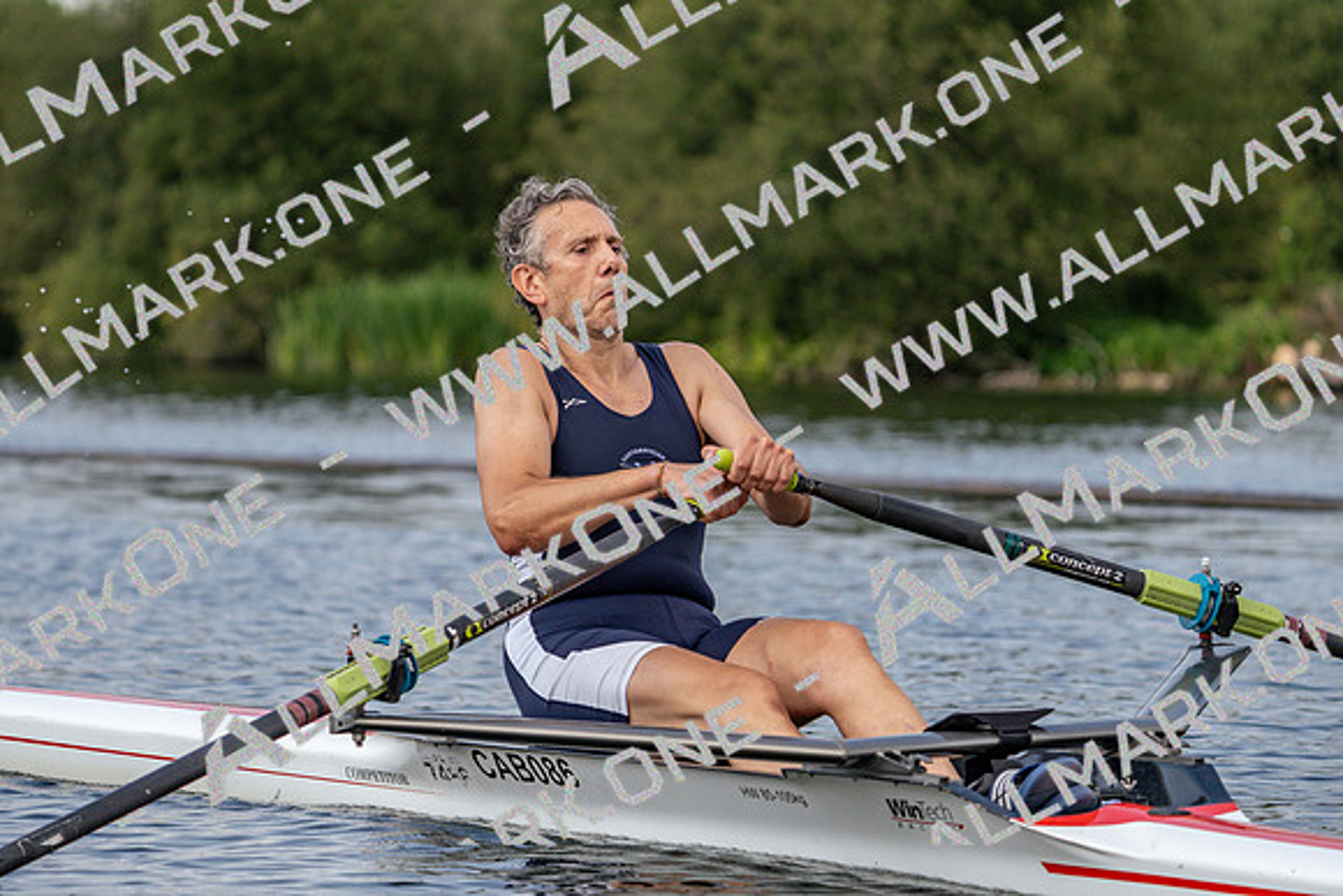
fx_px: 7463
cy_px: 448
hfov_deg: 10.3
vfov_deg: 6.9
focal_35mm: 200
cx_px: 672
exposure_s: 1/1600
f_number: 5.6
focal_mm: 200
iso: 400
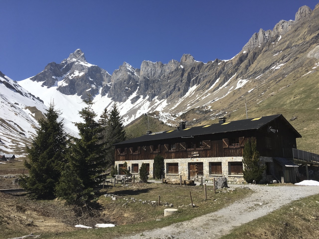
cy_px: 120
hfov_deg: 61.7
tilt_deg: +12.2
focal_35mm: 29
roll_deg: -0.3
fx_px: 267
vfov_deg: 48.2
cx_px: 160
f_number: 2.2
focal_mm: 4.15
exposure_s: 1/2481
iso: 25
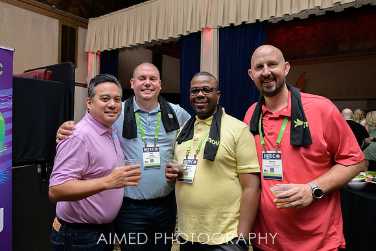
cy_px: 118
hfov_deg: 70.1
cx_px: 176
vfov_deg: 50.2
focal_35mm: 26
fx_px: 268
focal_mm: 24
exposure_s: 1/200
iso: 2000
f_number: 4
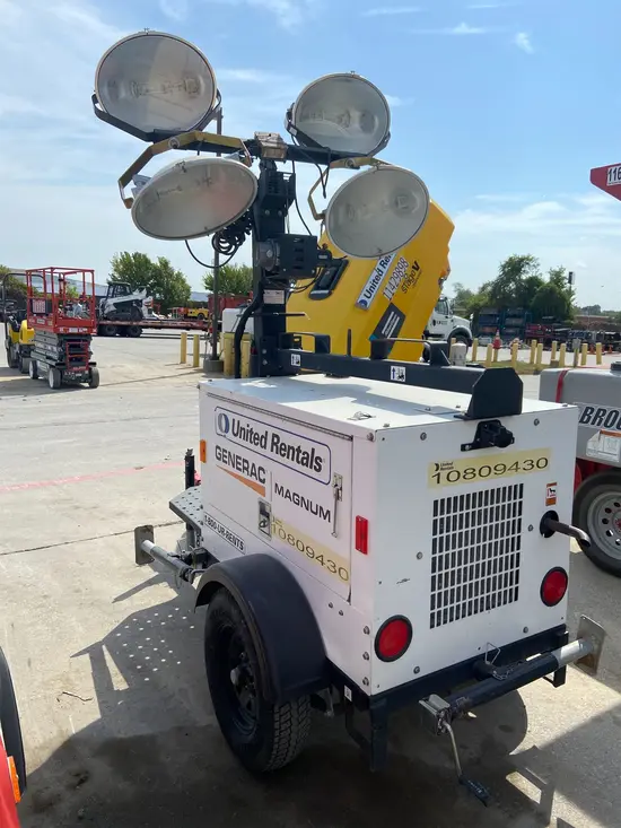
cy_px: 414
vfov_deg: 67.3
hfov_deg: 53.1
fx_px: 622
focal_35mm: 26
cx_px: 310
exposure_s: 1/4115
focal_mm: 4.25
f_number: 1.8
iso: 32
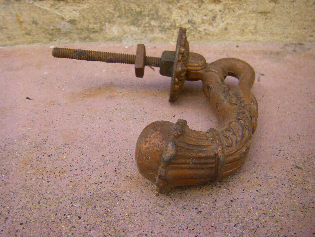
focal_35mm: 38
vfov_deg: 37.7
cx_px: 158
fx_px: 346
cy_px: 118
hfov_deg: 49.0
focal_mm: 6.3
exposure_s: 1/100
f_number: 3.5
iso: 125
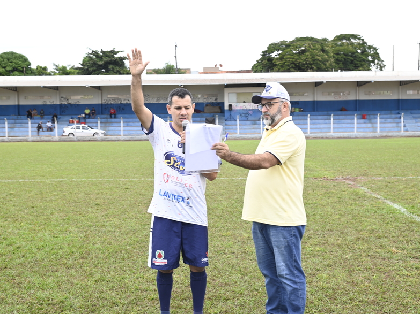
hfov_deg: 36.2
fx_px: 643
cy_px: 158
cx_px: 210
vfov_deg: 27.5
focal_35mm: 53
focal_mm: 48
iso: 200
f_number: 6.3
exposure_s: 1/80
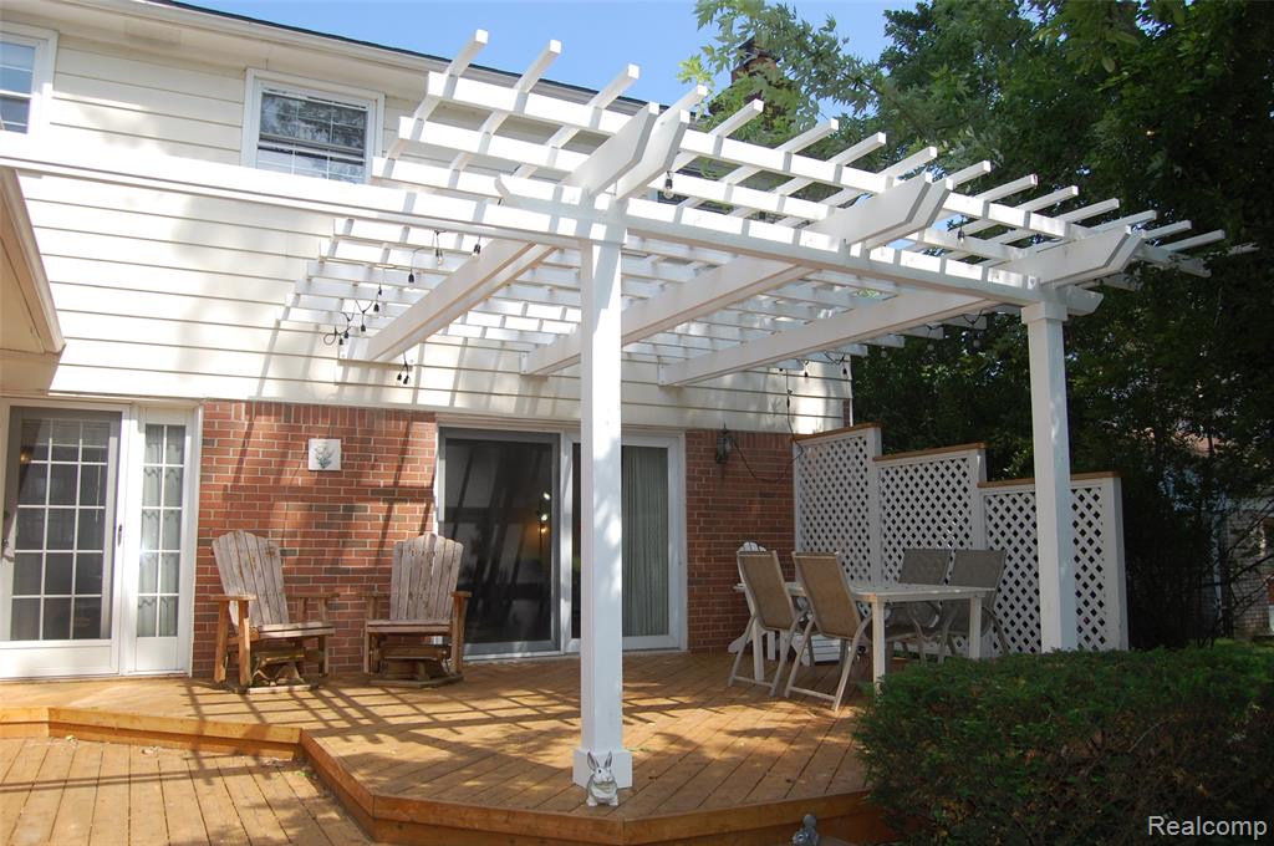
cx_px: 637
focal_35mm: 27
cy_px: 423
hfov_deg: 67.4
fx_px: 954
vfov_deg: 47.8
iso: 200
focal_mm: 18
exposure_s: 1/500
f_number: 5.6
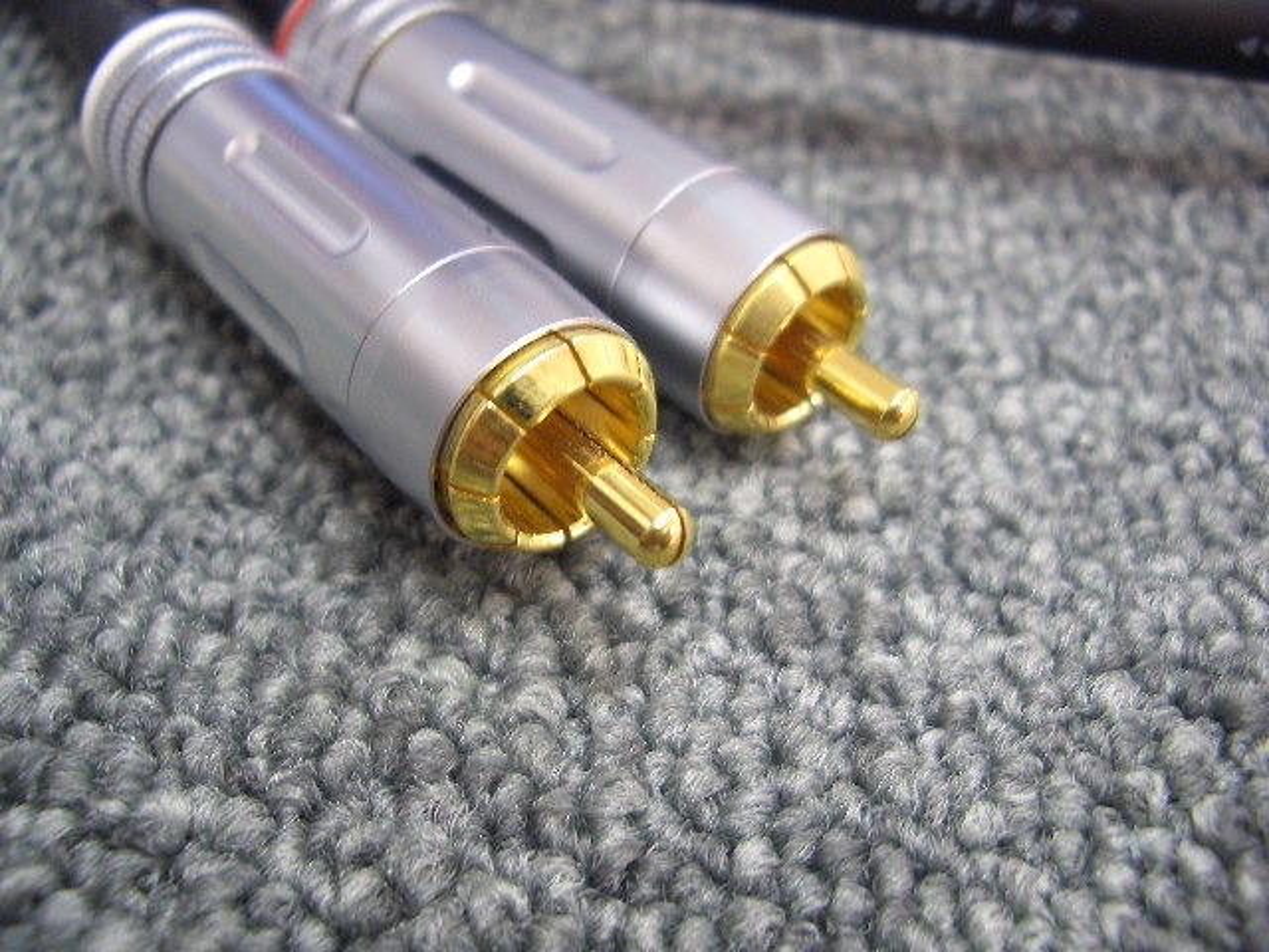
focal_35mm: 35
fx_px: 1283
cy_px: 476
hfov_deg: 52.6
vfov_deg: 40.7
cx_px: 634
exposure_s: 1/15
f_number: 2.6
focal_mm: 5.8
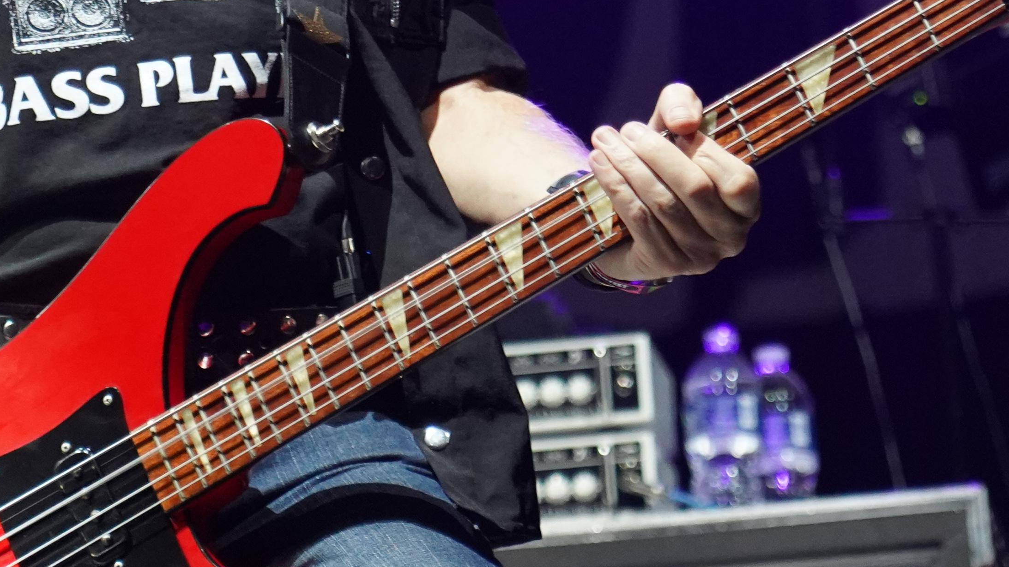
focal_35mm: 302
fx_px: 8080
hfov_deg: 7.1
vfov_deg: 4.0
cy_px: -77
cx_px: 369
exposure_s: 1/160
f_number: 4
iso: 5000
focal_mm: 105
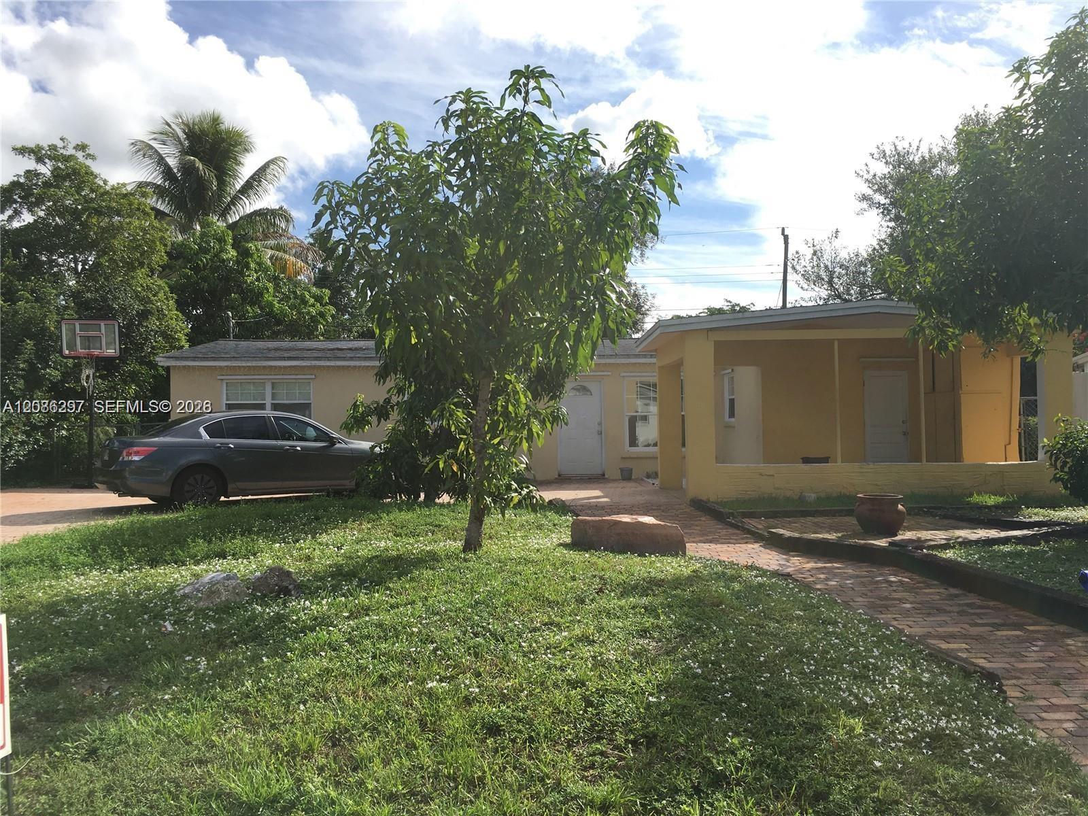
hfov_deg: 61.7
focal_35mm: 29
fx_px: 911
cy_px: 408
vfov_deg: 48.2
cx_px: 544
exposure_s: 1/1326
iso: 25
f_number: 2.2
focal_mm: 4.15
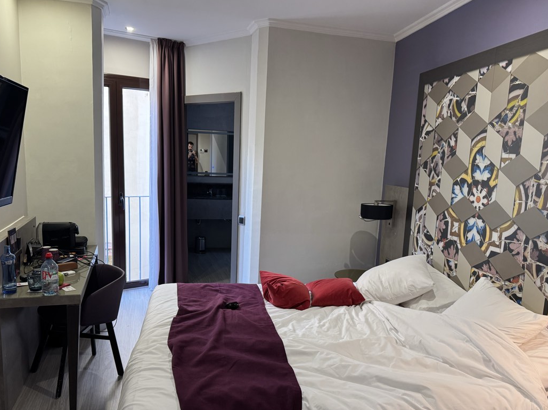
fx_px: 443
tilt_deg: -9.4
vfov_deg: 49.6
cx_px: 274
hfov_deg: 63.5
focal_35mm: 28
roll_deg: -2.0
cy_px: 229
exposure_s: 1/100
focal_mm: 6.76
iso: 200
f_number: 1.78
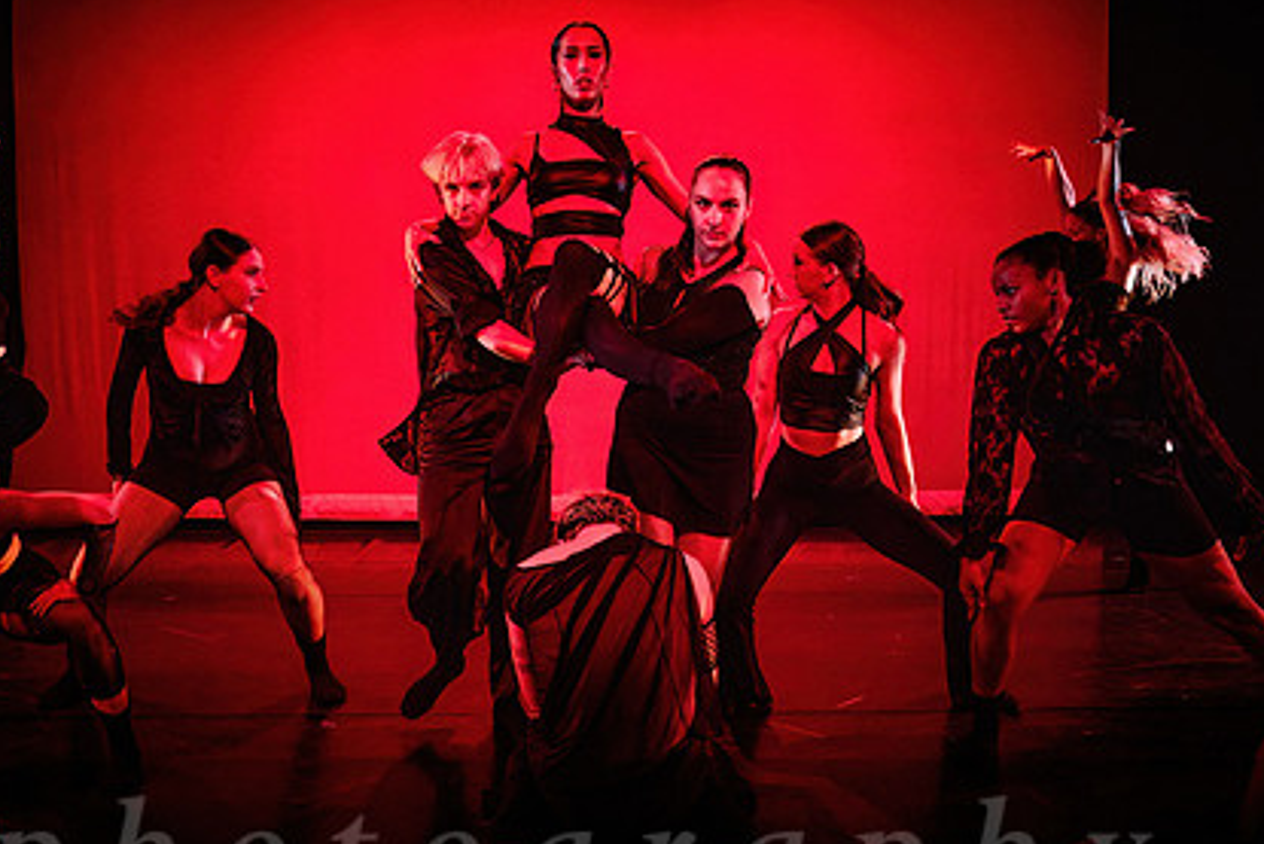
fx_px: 1194
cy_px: 443
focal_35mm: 34
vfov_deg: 38.9
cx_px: 527
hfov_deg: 55.5
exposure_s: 1/300
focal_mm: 24
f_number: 2.8
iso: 5000
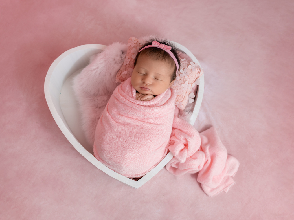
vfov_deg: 45.5
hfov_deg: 58.3
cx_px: 156
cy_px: 112
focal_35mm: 31
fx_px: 263
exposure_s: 1/160
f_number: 4.5
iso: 100
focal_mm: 28
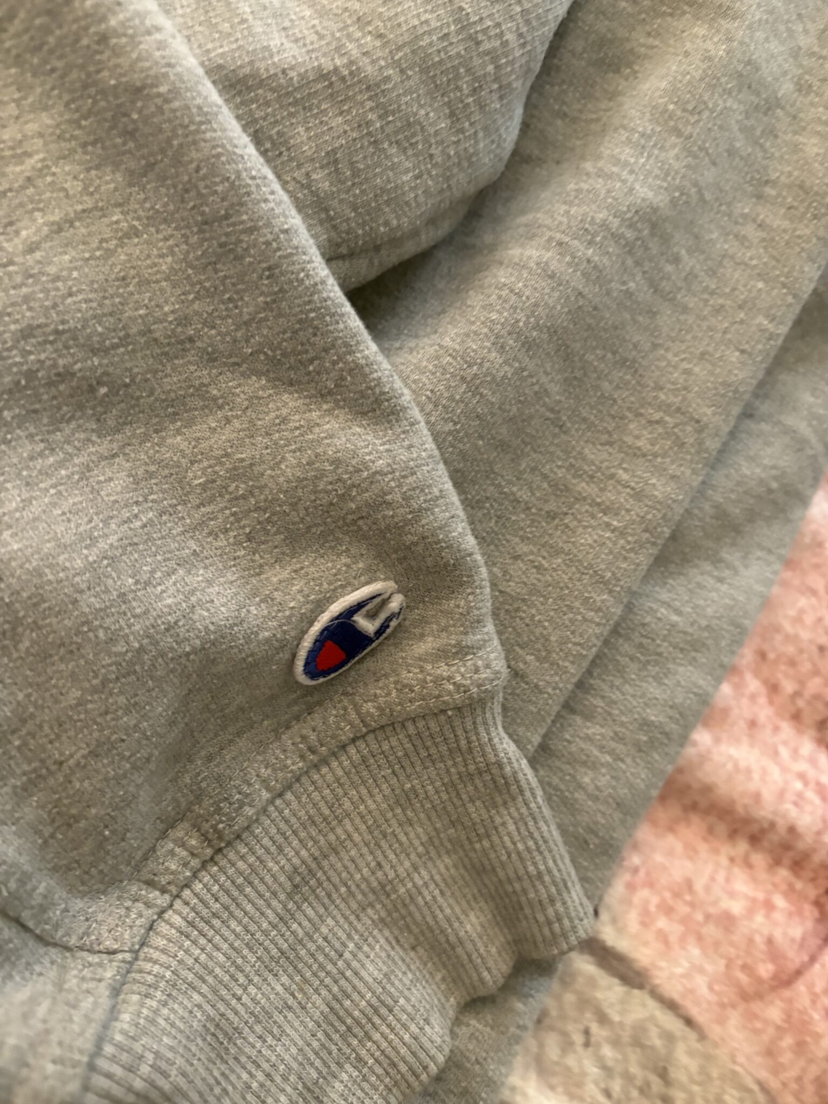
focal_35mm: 26
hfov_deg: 53.1
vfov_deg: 67.3
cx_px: 414
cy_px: 552
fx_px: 829
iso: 500
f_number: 1.6
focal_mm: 5.96
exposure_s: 1/40
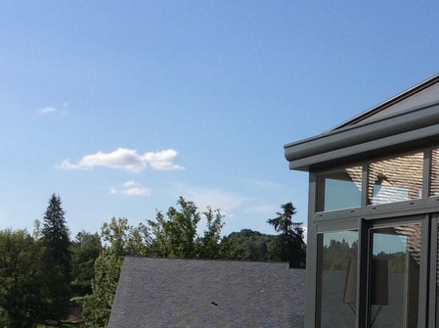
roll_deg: -0.2
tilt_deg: -2.5
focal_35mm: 73
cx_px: 389
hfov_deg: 25.9
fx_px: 924
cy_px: 350
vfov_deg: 19.4
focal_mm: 3.3
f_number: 2.4
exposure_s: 1/1789
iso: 32
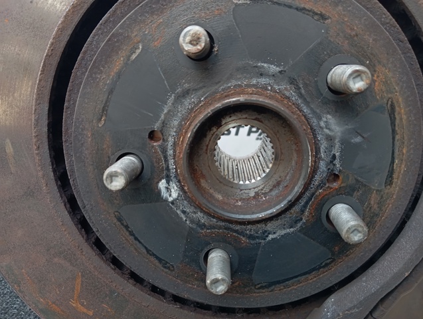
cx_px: 212
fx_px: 343
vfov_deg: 49.9
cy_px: 160
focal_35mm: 28
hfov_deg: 63.4
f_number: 1.8
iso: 107
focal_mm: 4.22
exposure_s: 1/100
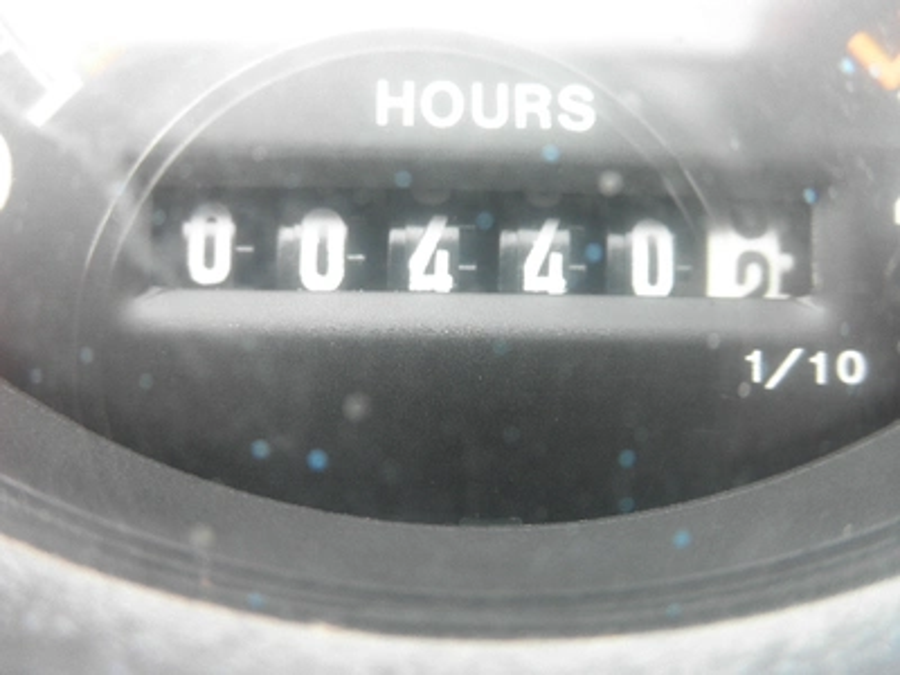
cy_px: 338
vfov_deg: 49.7
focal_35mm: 28
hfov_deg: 63.4
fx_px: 728
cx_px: 450
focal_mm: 5
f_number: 3
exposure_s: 1/50
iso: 64
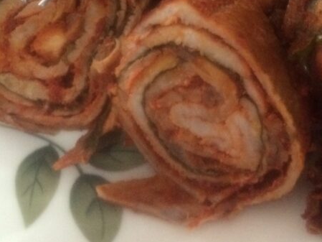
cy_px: -40
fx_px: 642
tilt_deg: -55.2
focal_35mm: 69
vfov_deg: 20.1
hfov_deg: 27.9
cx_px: 222
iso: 320
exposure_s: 1/15
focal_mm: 4.15
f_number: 2.2
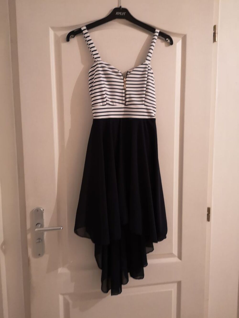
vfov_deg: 65.3
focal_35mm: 27
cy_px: 159
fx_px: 249
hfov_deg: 51.4
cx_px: 120
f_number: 1.8
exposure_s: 1/25
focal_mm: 3.95
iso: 400
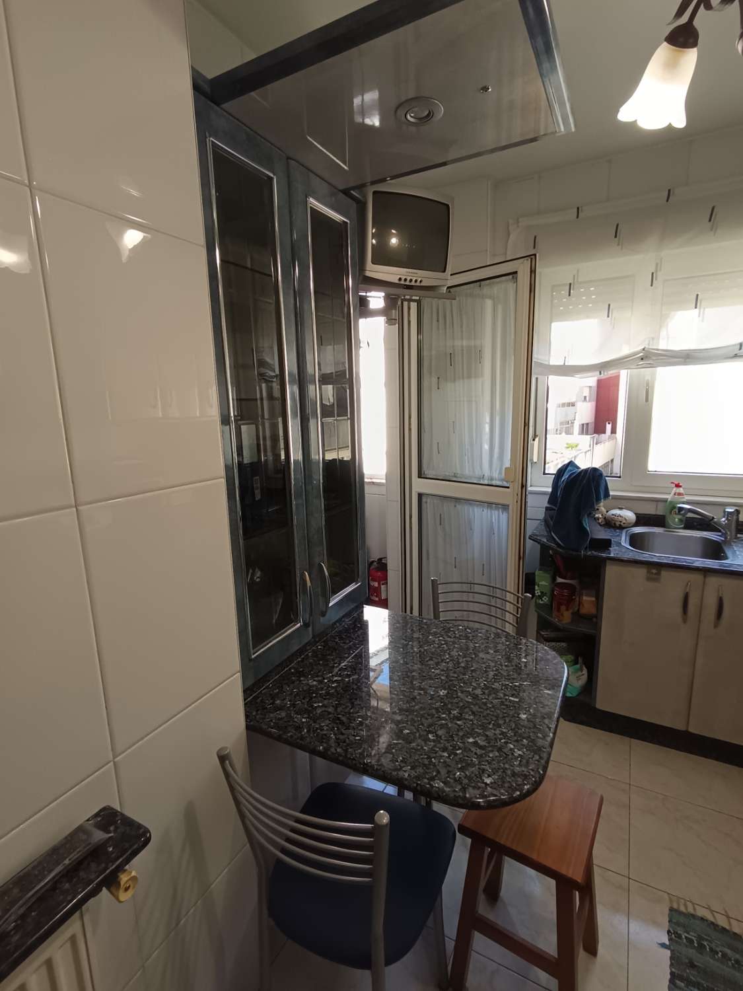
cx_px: 372
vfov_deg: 94.5
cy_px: 496
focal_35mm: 16
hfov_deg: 78.1
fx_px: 458
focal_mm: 1.65
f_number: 2.2
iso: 201
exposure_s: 1/100
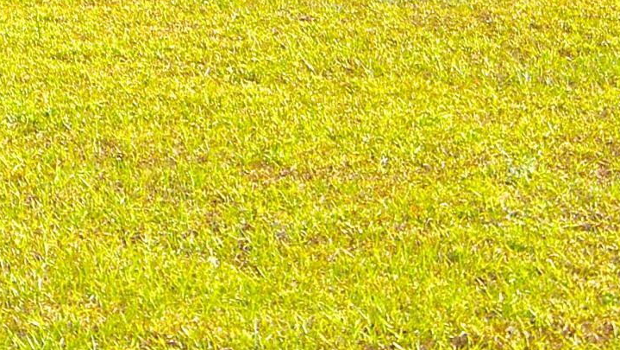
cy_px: -407
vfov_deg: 7.4
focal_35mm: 157
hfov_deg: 13.2
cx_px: -188
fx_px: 2582
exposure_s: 1/125
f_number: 7.1
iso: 100
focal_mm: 24
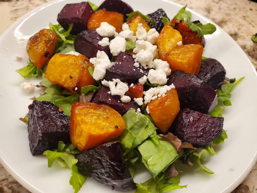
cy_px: 96
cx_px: 128
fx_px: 193
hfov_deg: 67.3
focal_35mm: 26
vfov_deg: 53.1
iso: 250
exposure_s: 1/120
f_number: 2.4
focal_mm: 4.3
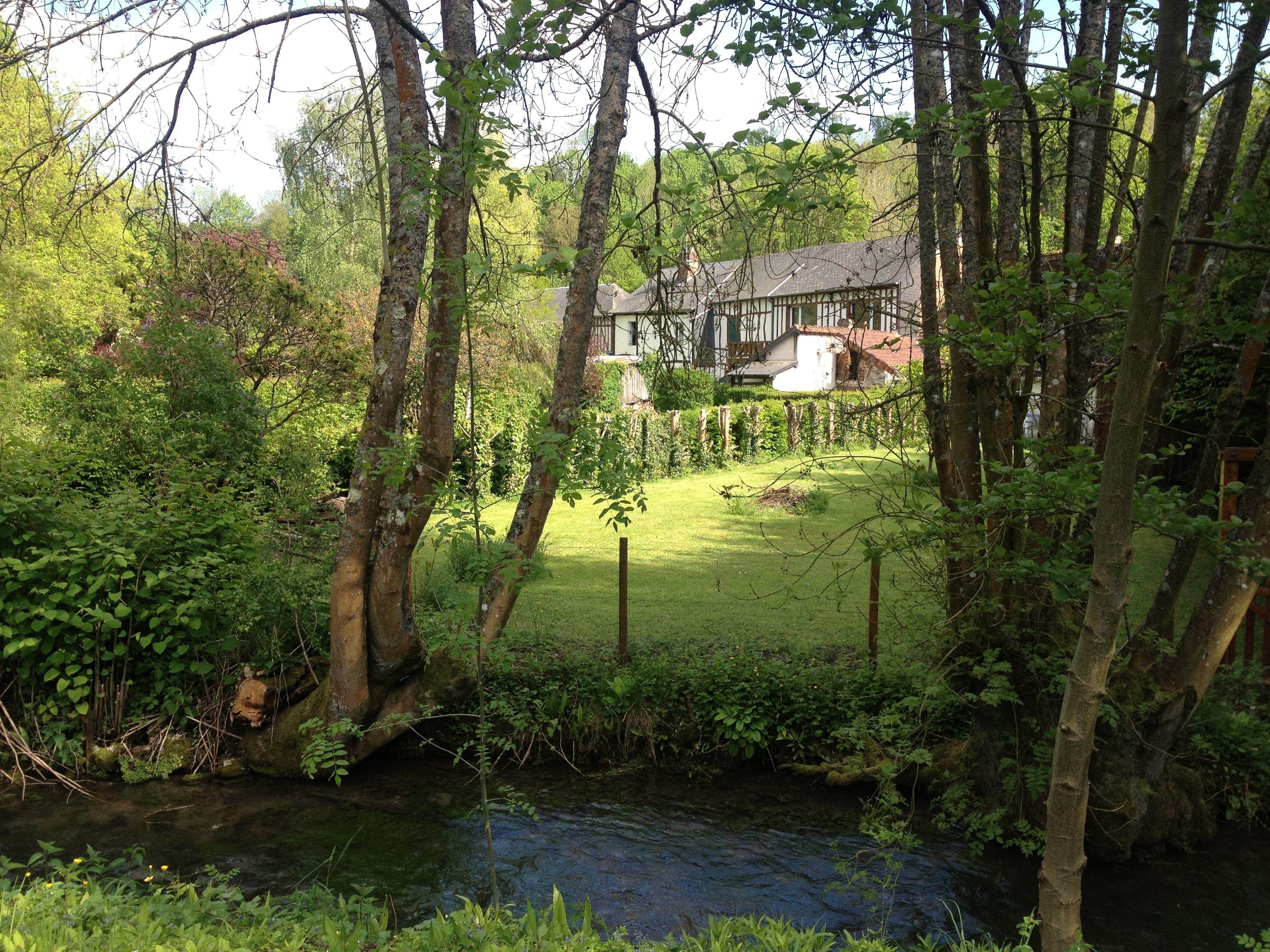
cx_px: 635
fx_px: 1284
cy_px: 476
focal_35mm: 35
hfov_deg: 52.6
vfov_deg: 40.7
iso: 50
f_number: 2.4
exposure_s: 1/435
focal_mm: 4.28
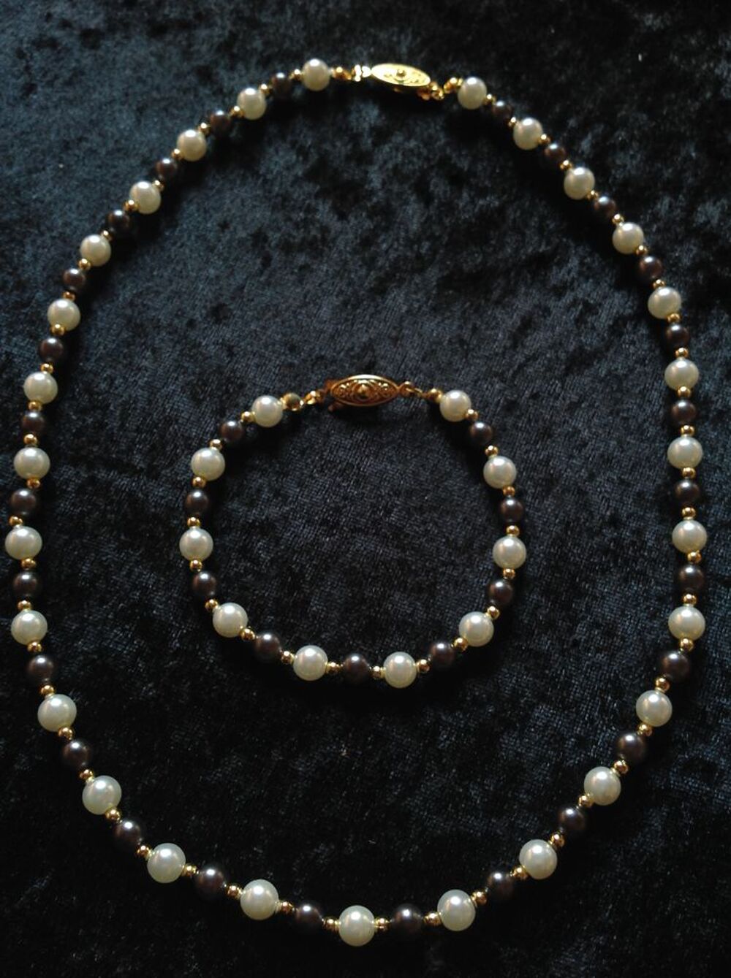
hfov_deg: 40.6
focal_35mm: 35
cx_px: 366
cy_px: 489
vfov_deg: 52.7
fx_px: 988
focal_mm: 4.28
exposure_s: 1/17
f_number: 2.4
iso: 50
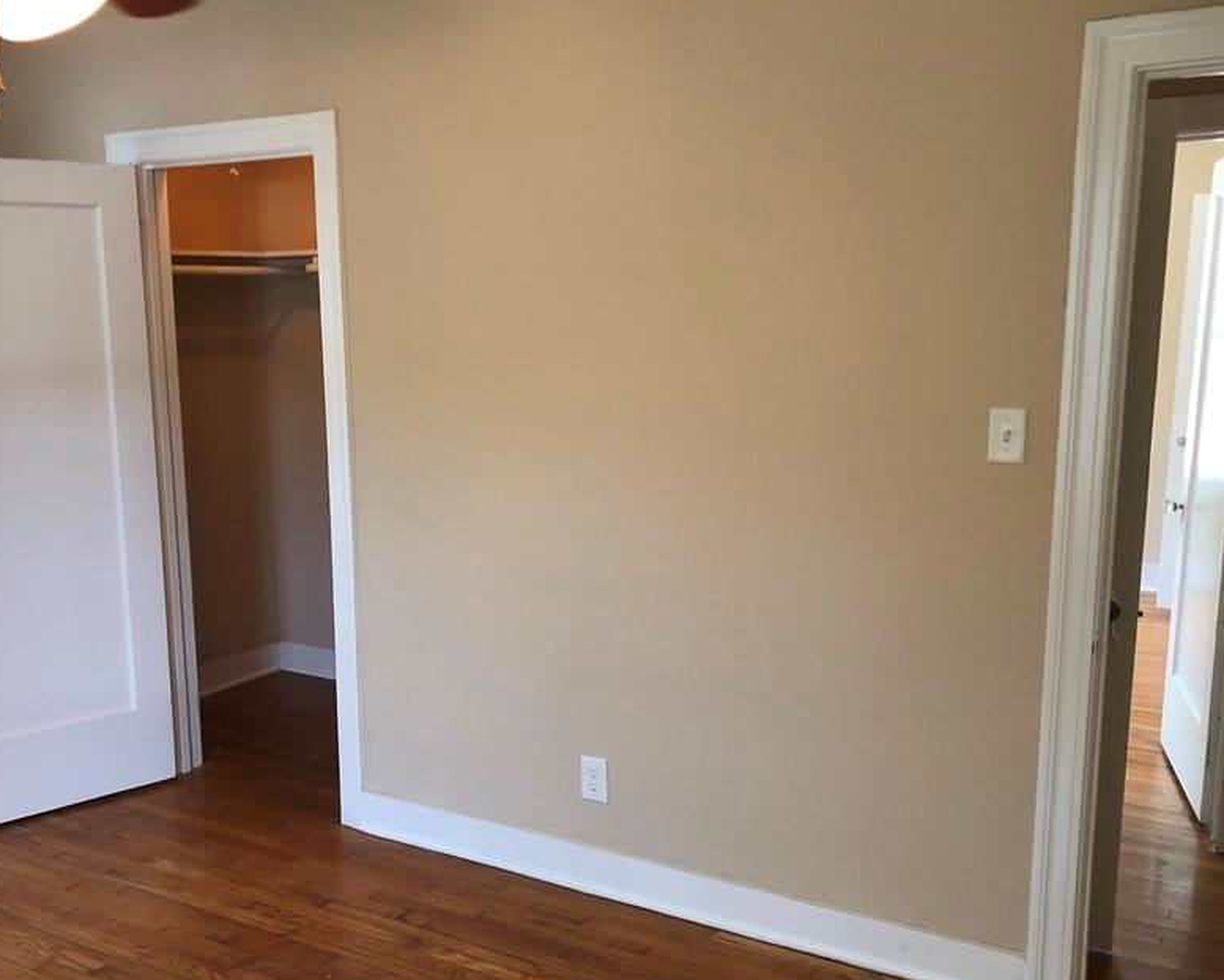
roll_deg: +1.2
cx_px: 520
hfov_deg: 50.1
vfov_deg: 41.1
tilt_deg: -11.2
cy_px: 566
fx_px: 1304
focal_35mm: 36
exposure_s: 1/20
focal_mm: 3.99
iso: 40
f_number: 1.8
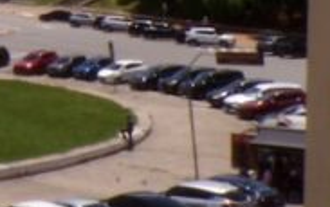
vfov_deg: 9.1
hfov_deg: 13.0
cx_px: -305
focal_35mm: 142
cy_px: -43
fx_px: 1279
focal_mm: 4.3
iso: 100
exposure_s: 1/250
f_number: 10.2
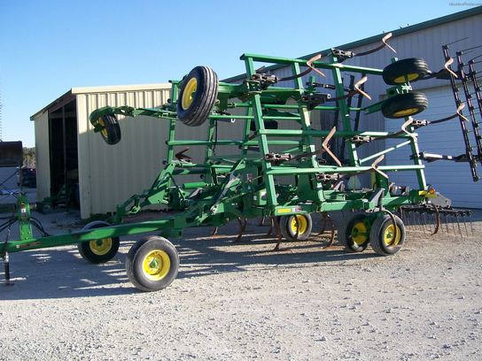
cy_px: 180
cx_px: 241
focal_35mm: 36
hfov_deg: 51.4
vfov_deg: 39.7
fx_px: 501
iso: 80
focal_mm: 6
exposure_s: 1/795
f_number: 2.7
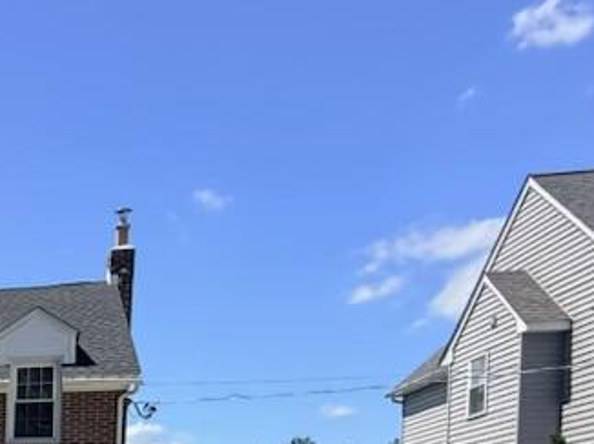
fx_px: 943
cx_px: -319
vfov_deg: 23.6
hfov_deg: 25.4
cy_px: 566
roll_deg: -0.4
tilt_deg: -1.3
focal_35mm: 55
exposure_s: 1/1795
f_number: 2.2
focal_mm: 2.22
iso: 64
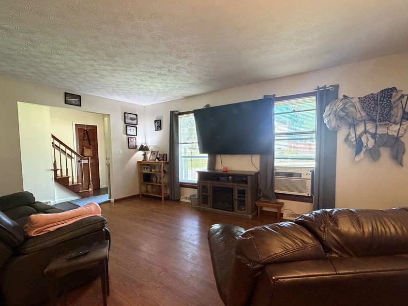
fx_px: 200
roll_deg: +0.7
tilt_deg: -4.1
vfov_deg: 74.6
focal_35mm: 17
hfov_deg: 90.9
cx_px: 219
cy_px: 162
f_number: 2.2
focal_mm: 2.22
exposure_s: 1/60
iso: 500
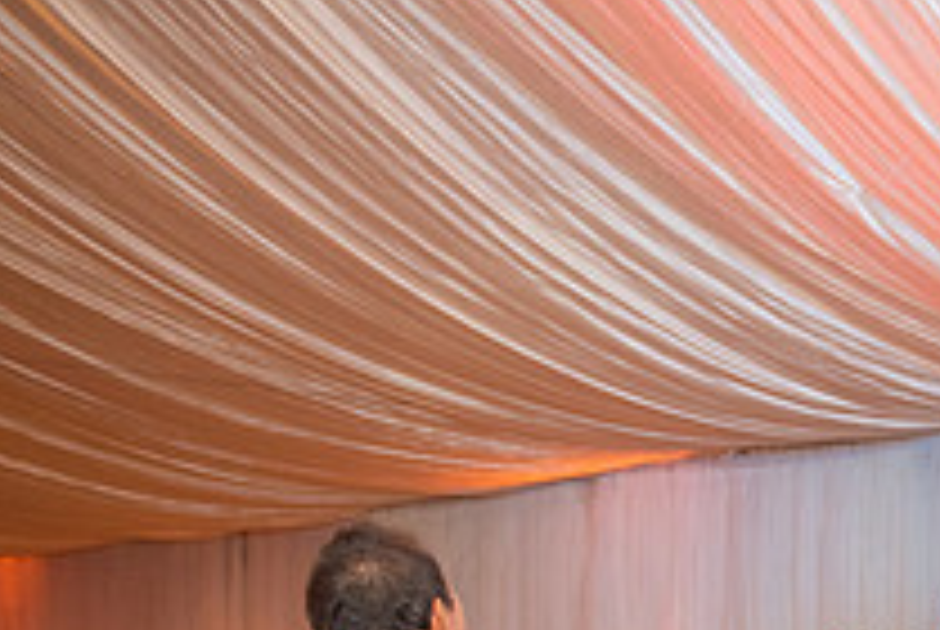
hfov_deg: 24.7
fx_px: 1883
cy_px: 839
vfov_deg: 17.7
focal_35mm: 72
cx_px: 1192
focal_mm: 26
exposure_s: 1/160
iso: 1000
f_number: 2.8
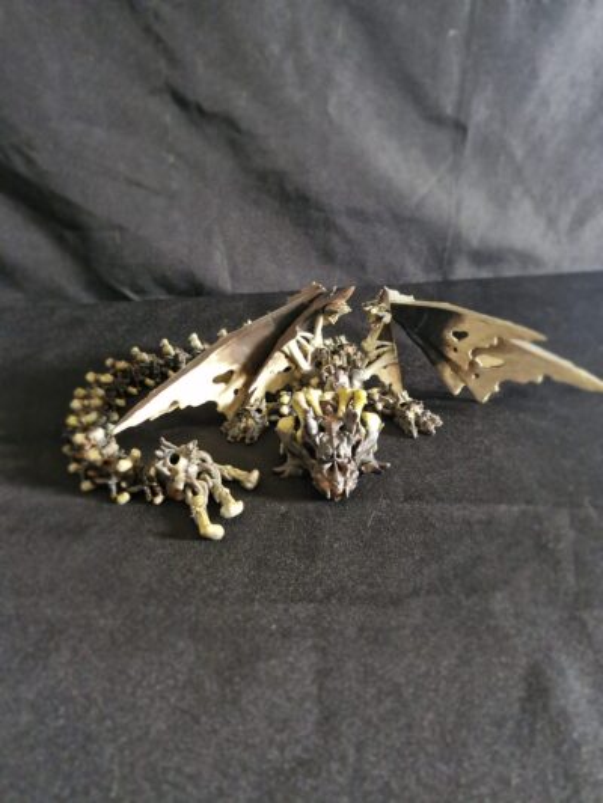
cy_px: 402
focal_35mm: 23
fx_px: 534
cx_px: 302
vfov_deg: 73.9
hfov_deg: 58.9
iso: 640
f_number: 1.8
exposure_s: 1/25
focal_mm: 5.54
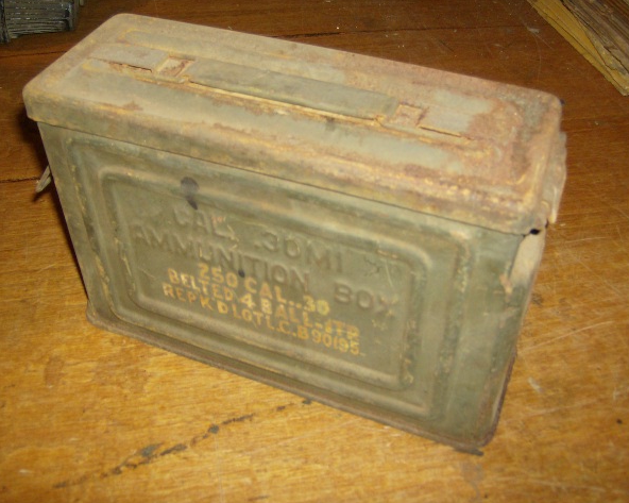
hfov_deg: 48.0
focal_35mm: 38
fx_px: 707
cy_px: 251
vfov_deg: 39.1
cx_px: 321
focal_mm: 6
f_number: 2.8
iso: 200
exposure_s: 1/60
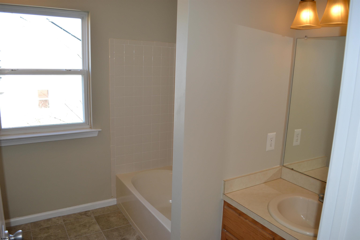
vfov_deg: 47.9
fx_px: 270
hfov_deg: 67.4
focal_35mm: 27
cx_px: 180
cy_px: 120
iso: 280
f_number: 4
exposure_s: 1/125
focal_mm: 18
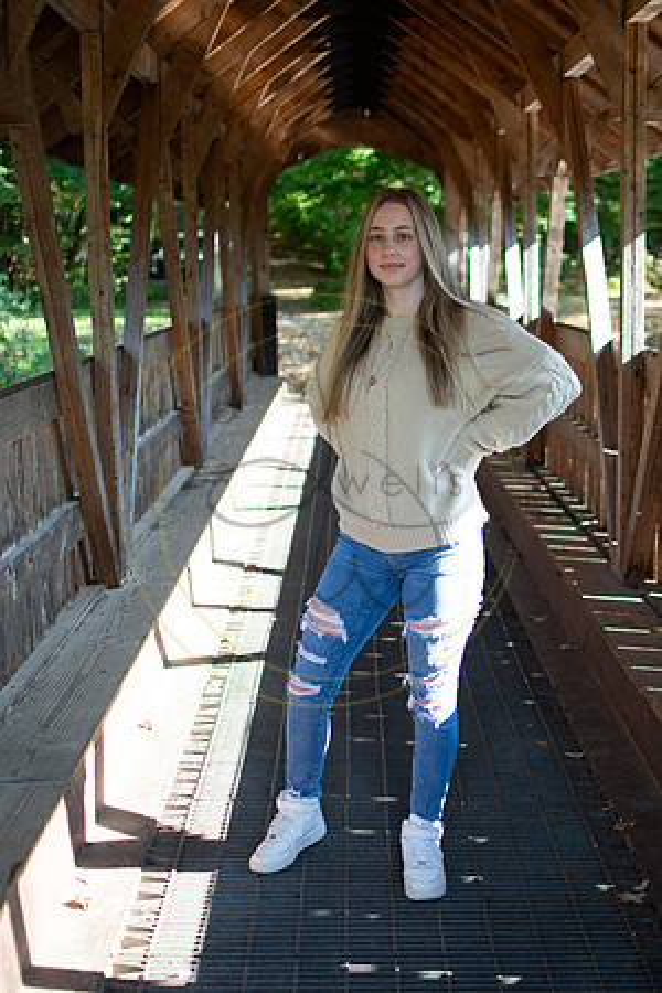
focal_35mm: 52
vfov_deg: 38.2
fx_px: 1434
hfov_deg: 26.0
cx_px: 331
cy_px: 496
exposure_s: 1/200
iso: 100
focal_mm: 35
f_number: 2.5
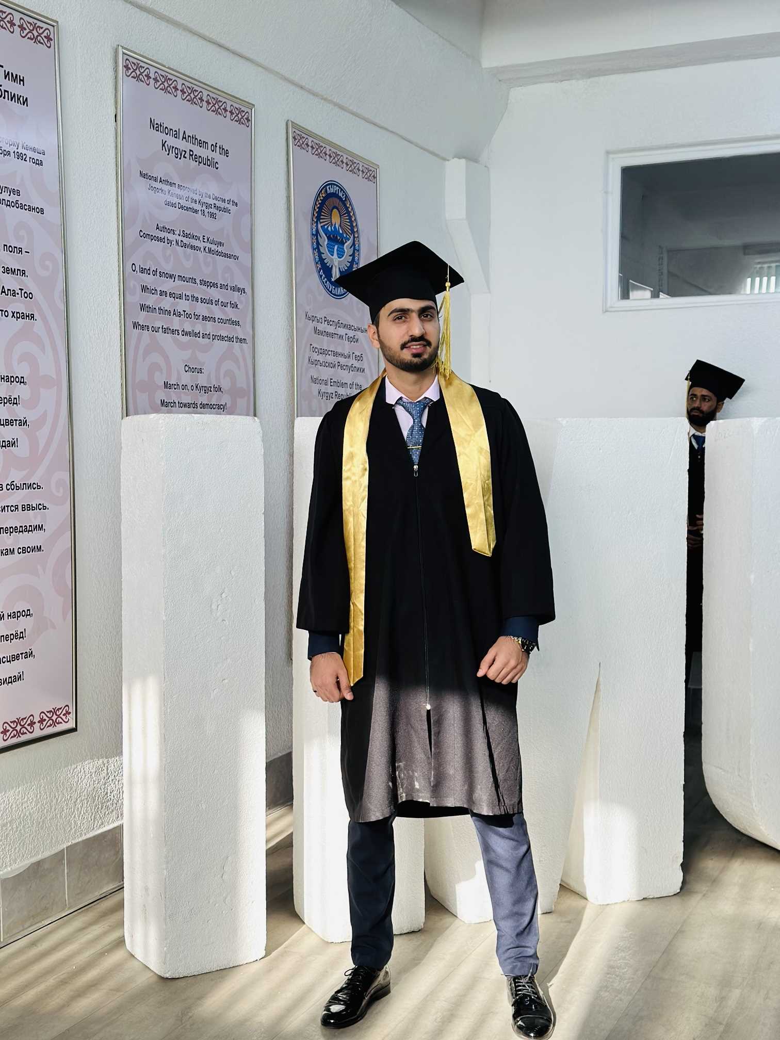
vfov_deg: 39.7
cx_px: 390
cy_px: 520
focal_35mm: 48
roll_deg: +0.6
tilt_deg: -2.7
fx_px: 1442
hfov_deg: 30.3
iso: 80
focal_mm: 6.86
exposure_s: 1/590
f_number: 1.78
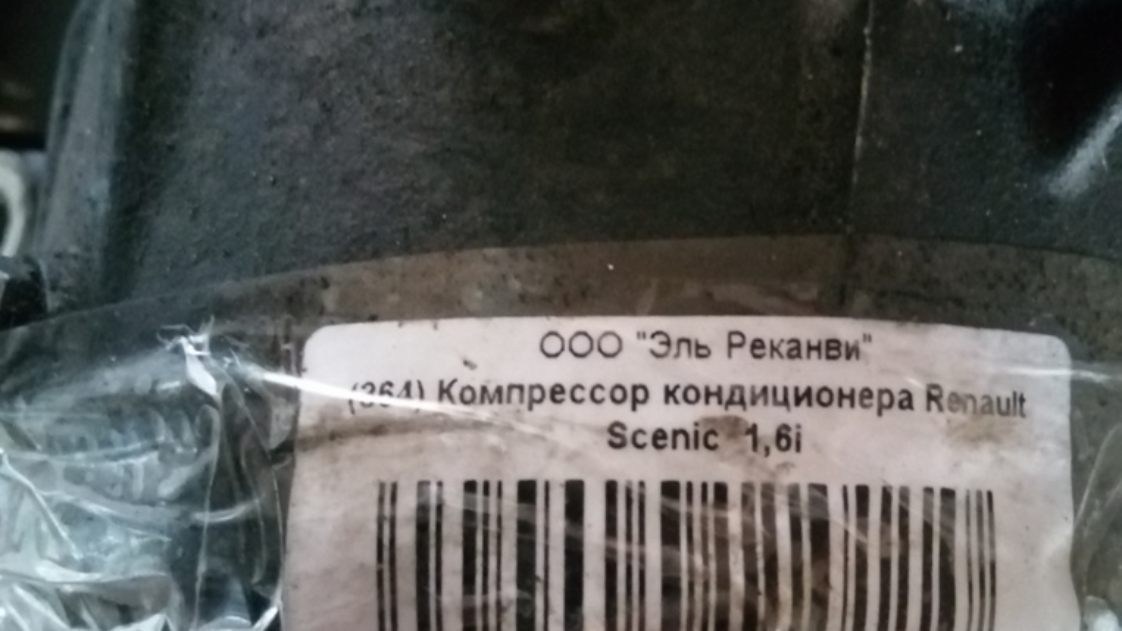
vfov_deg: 30.9
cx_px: 559
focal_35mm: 38
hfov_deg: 52.8
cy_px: 428
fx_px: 1130
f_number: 1.8
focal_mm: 3.6
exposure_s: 1/12.5
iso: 2500
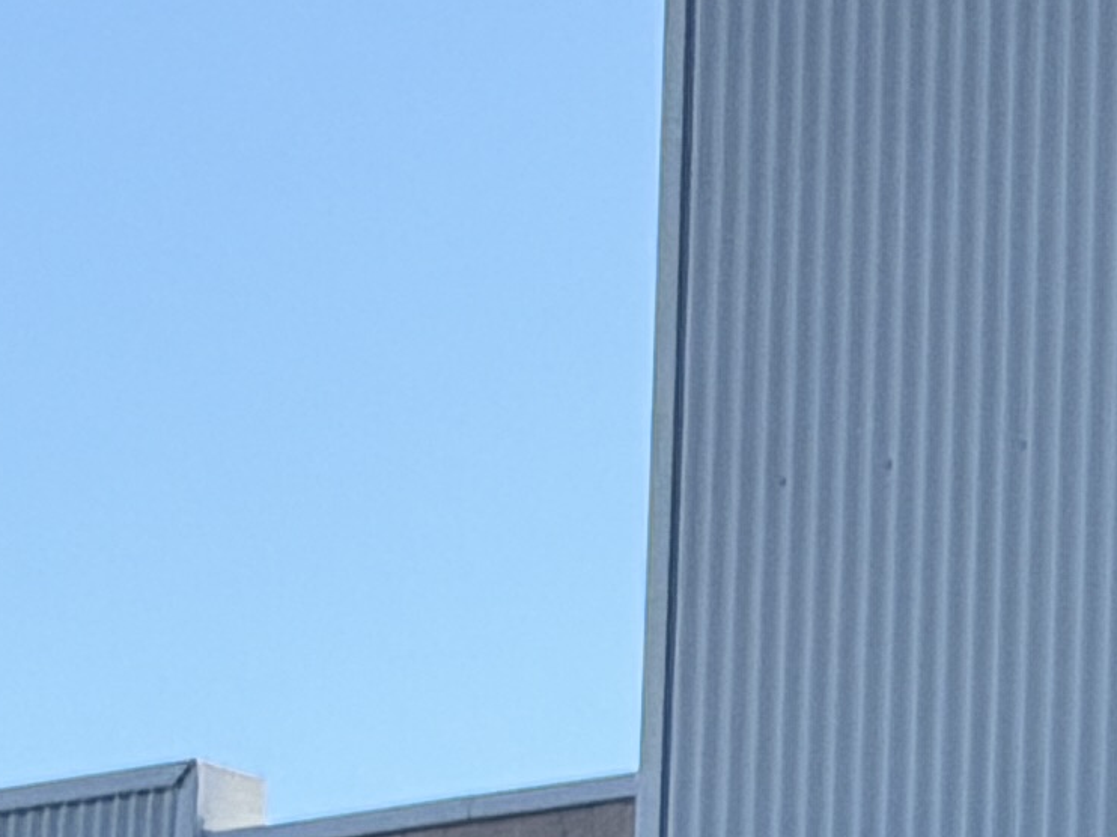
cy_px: 1740
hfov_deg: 7.0
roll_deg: -0.7
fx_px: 8419
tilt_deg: +6.7
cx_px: 2942
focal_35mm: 261
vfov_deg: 5.6
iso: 100
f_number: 1.78
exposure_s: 1/2273
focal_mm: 6.76
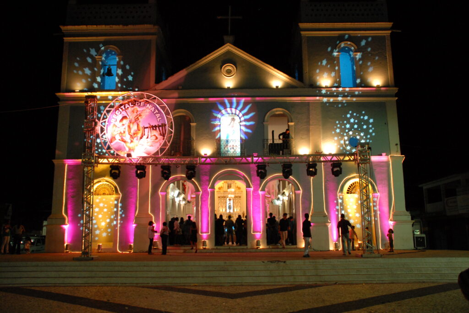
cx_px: 234
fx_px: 430
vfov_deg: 40.1
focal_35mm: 33
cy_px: 156
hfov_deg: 57.2
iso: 800
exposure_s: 1/30
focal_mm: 22
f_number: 3.8
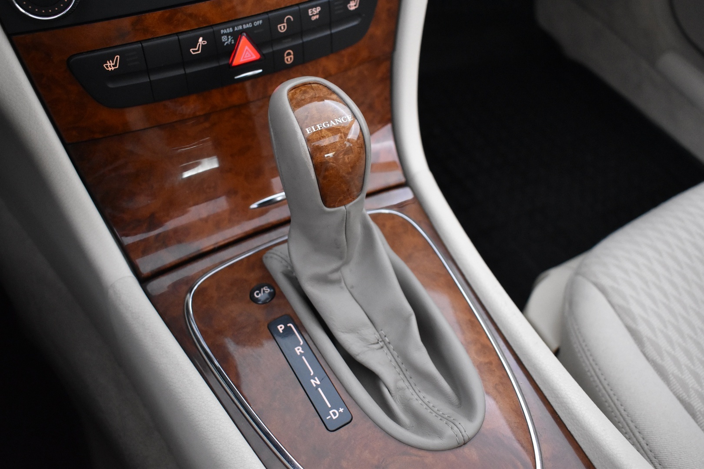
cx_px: 352
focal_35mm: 36
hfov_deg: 53.1
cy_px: 234
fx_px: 704
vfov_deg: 36.9
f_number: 4
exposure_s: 1/25
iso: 3200
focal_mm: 24
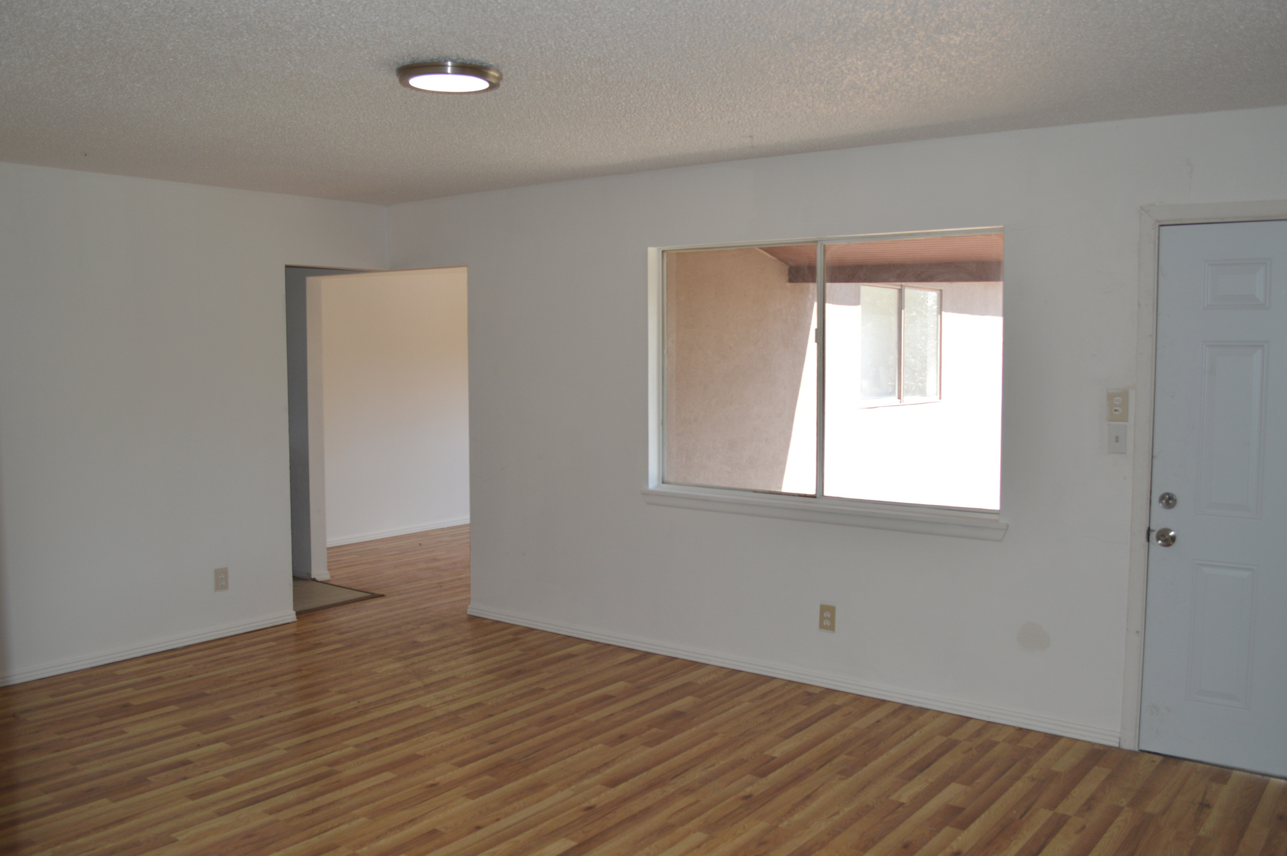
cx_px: 650
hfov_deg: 63.7
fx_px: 1036
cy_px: 439
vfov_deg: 44.9
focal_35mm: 29
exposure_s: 1/125
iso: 125
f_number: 4
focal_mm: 18
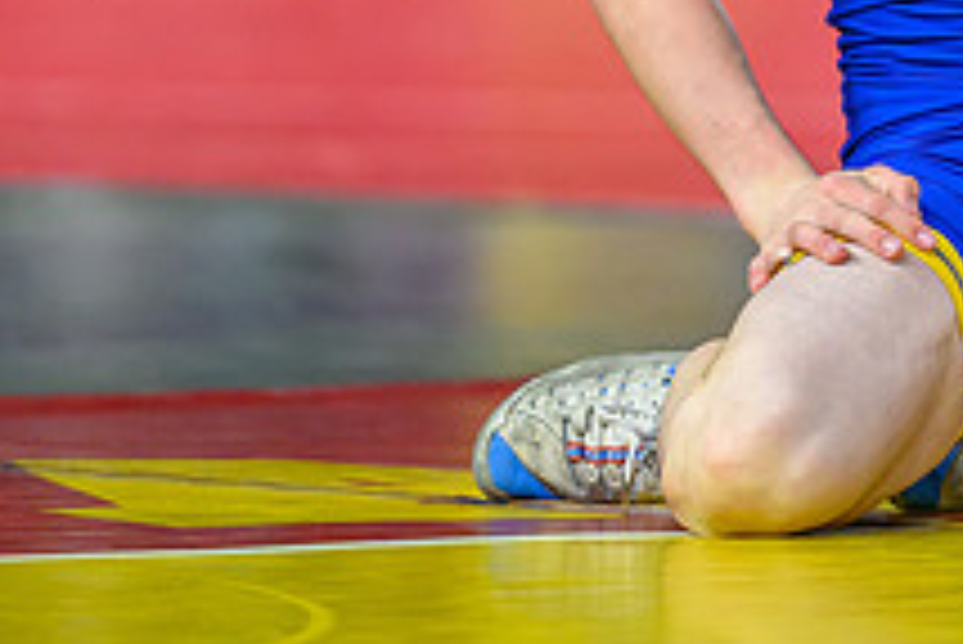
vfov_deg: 2.1
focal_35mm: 647
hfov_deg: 3.2
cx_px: 935
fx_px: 17318
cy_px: -194
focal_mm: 190
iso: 2500
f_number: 2.8
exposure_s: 1/800
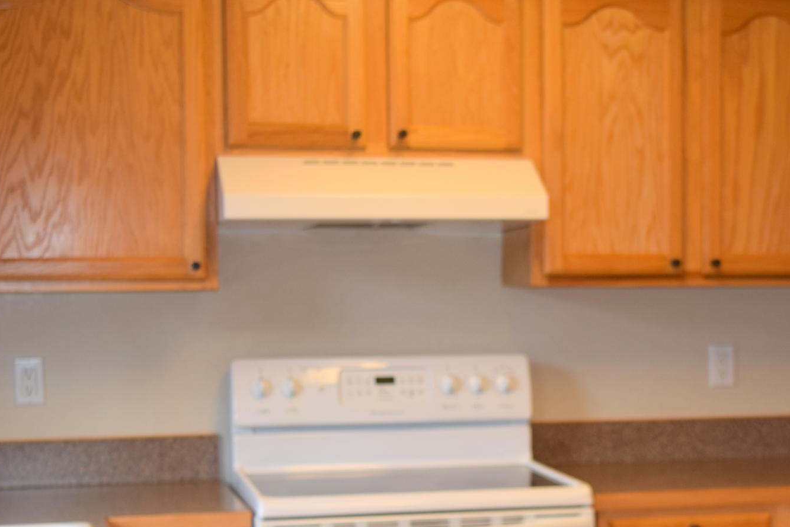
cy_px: 450
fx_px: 1778
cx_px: 580
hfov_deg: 24.8
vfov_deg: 16.7
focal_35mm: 81
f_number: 4
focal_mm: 24
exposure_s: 1/60
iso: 200
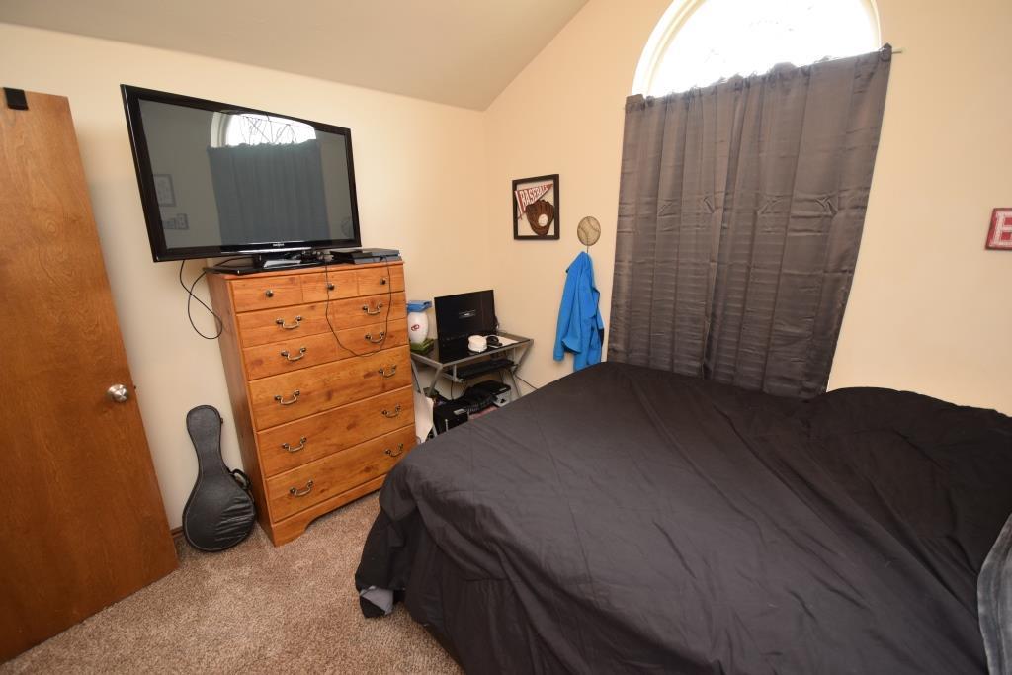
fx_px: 422
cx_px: 506
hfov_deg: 100.4
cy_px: 338
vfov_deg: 77.3
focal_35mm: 15
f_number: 4
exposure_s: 1/60
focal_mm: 10
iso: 800
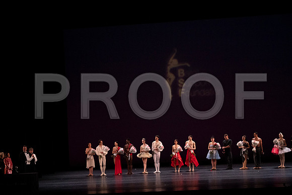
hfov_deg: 20.4
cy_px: 98
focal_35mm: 100
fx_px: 811
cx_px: 146
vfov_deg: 13.7
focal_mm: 100
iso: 12800
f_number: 13
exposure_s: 1/320
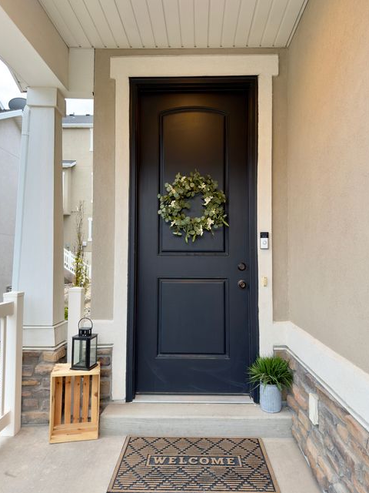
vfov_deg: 69.4
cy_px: 244
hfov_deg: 54.9
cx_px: 189
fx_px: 355
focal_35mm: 25
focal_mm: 6.76
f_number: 1.78
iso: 80
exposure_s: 1/60
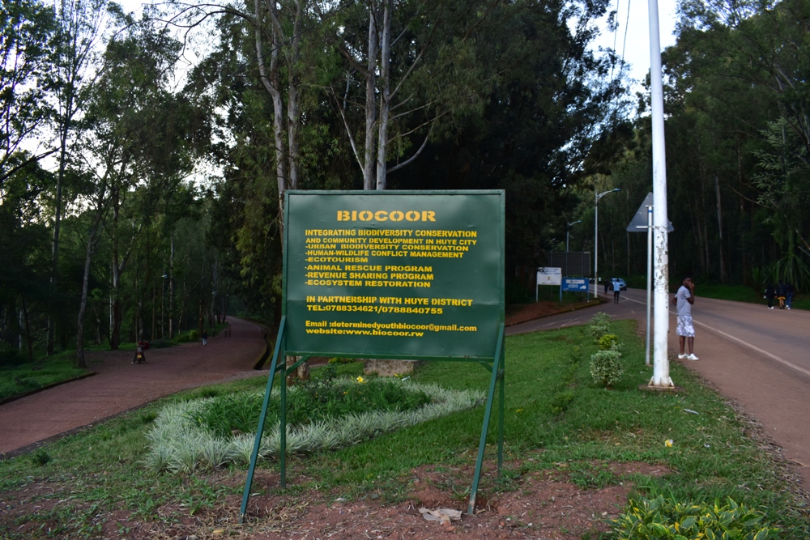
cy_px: 270
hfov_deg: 67.4
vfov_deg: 47.9
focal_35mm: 27
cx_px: 405
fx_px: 608
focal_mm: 18
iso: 400
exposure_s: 1/100
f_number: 5.6
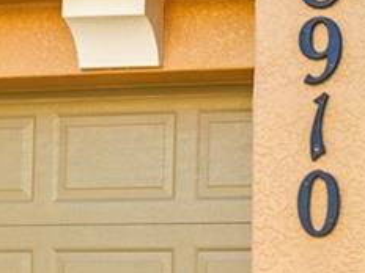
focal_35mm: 93
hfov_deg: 19.2
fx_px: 981
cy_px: 300
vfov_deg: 15.5
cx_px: 499
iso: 100
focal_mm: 14
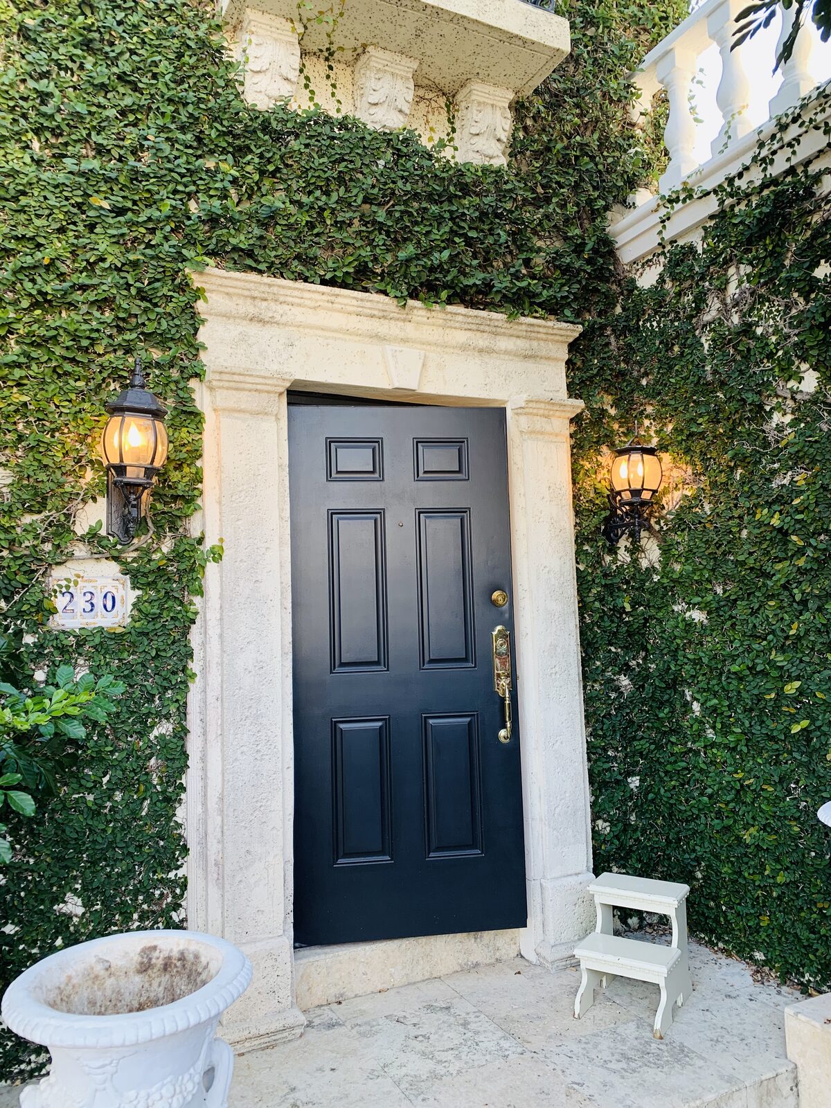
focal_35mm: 26
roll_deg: +1.4
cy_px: 554
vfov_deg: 67.3
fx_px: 832
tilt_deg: +5.5
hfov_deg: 53.1
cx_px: 416
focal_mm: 4.25
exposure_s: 1/121
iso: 40
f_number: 1.8
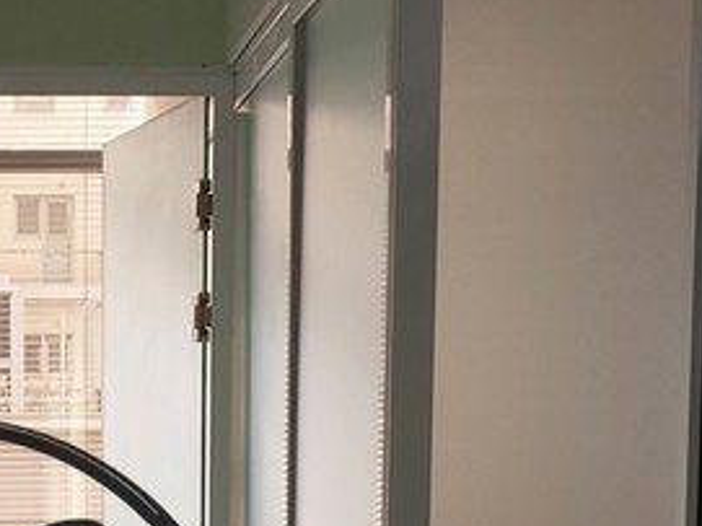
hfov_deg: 14.6
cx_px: -26
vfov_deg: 10.7
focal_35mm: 133
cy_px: 798
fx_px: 2696
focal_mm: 5.23
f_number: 1.8
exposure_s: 1/100
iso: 40
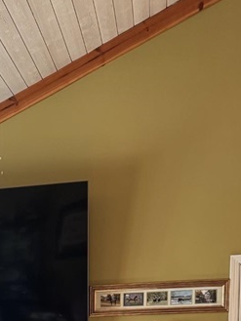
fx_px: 649
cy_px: 404
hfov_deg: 19.8
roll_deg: +2.5
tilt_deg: -5.9
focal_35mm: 70
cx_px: -45
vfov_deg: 24.6
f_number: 1.78
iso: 320
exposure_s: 1/60
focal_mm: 6.76
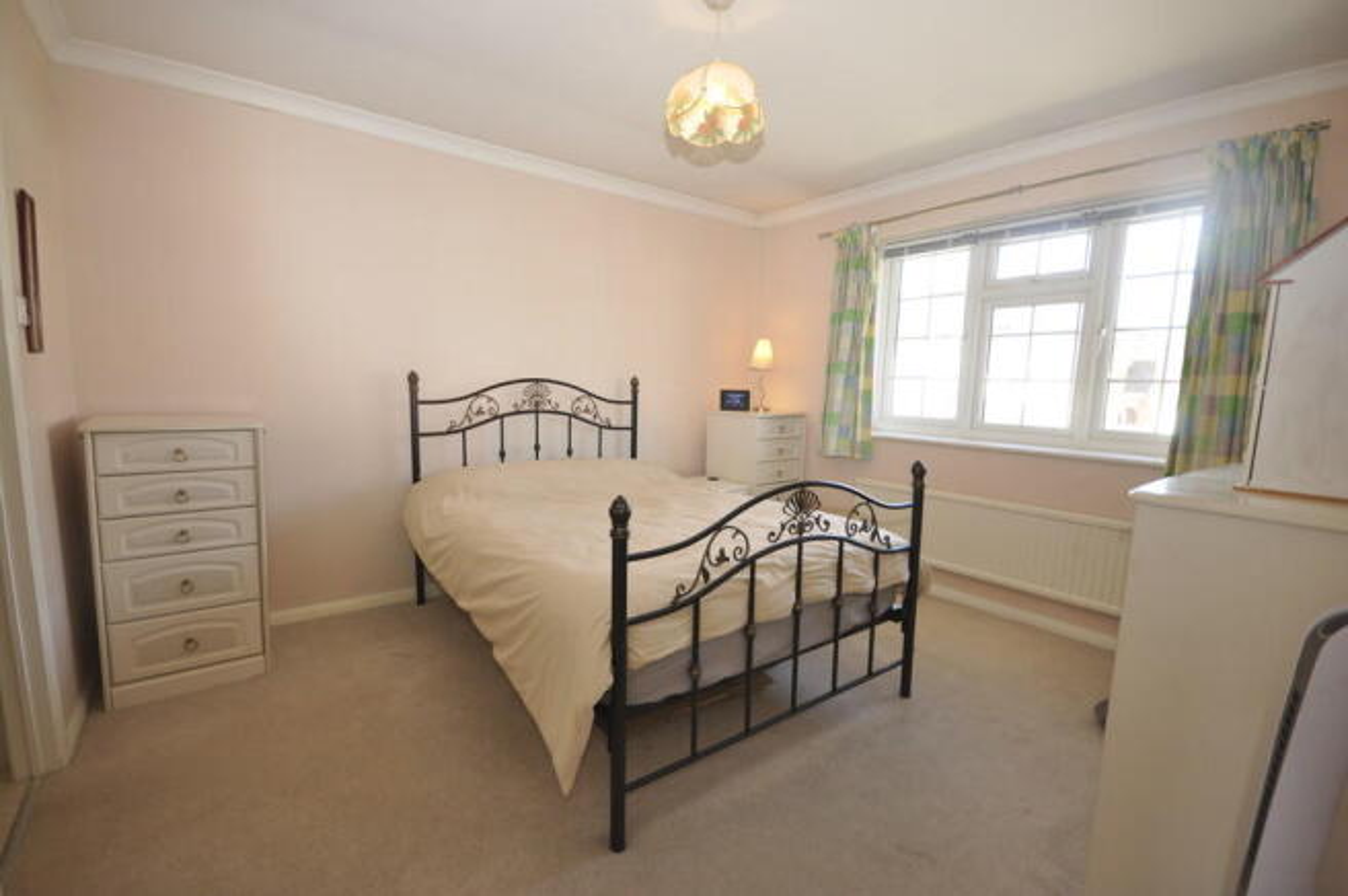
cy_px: 448
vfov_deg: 77.2
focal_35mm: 15
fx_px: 561
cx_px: 674
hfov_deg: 100.4
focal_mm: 10
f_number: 4
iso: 400
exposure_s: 1/60
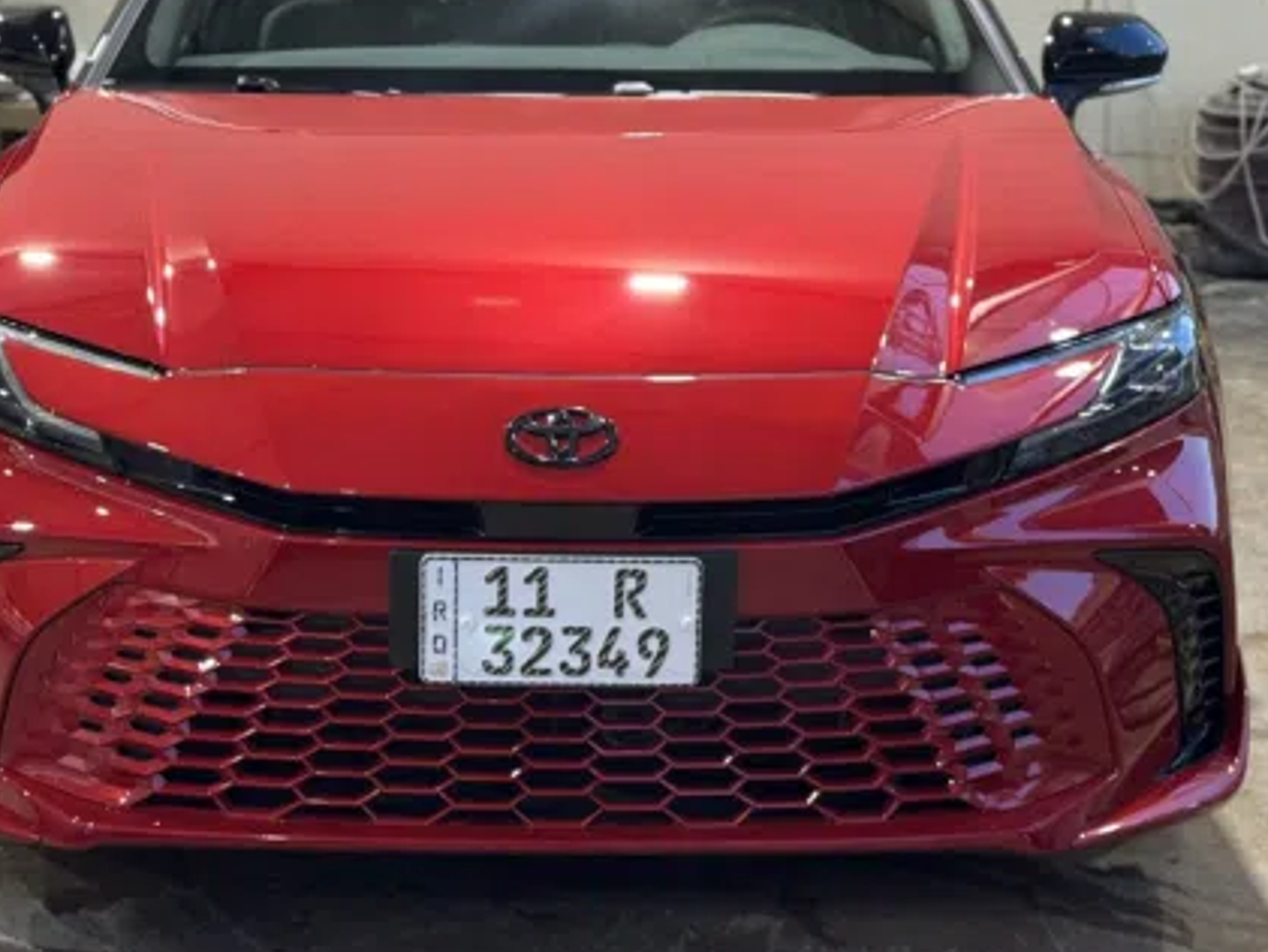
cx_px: 581
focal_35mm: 73
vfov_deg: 20.1
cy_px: 271
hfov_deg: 26.7
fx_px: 2675
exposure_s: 1/33
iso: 200
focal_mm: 6.76
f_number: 1.78
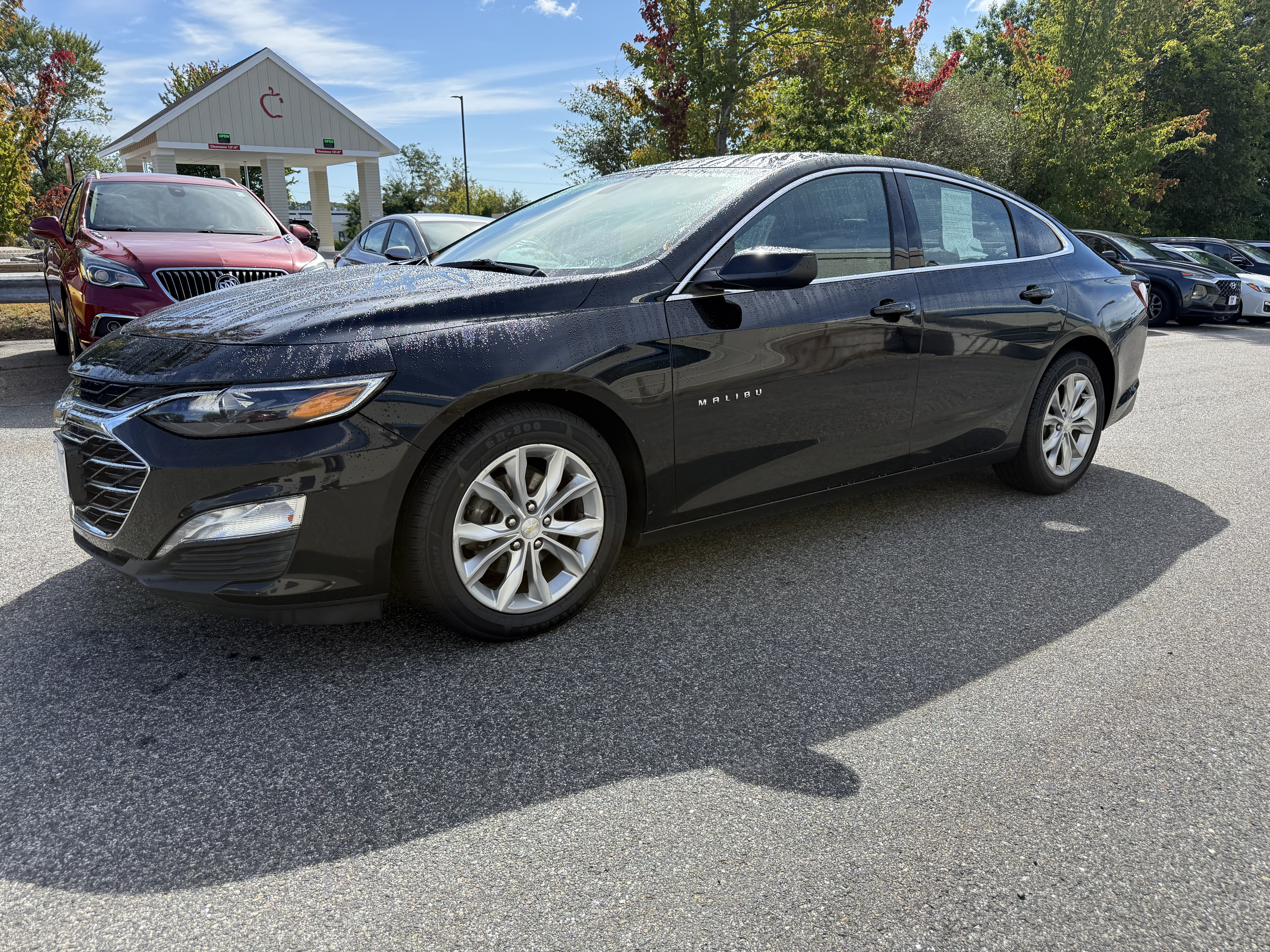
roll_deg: -0.6
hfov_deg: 71.6
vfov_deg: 56.8
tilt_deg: -13.7
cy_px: 476
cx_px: 635
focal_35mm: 24
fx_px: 881
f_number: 1.78
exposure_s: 1/2525
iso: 100
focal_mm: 6.76
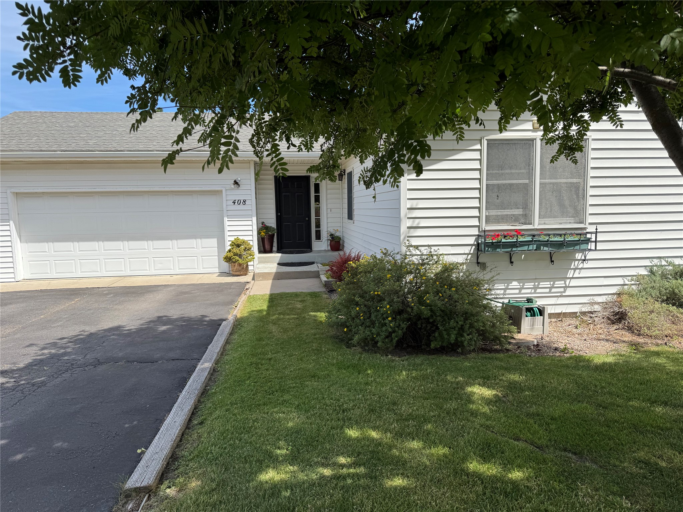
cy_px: 256
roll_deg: +1.0
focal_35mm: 24
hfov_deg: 71.6
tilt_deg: -6.4
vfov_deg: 56.8
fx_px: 474
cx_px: 342
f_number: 1.78
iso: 80
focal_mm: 6.76
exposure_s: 1/2959
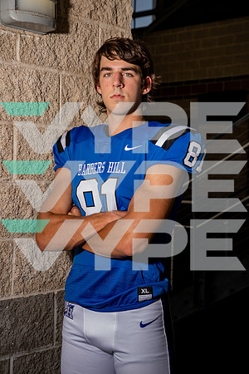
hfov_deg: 20.0
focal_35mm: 68
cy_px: 187
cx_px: 124
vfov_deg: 29.7
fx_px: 705
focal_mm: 68
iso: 100
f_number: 7.1
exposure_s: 1/250
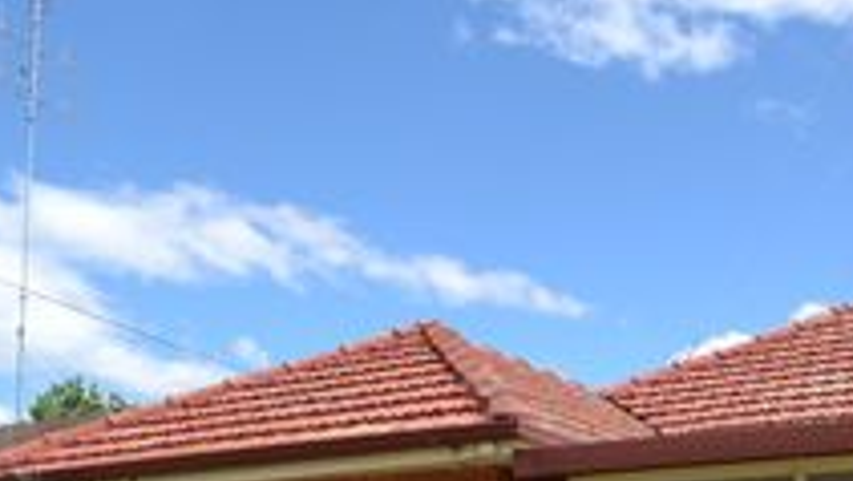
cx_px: 833
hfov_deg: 31.1
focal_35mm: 63
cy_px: 629
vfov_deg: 17.9
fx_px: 1426
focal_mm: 18
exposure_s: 1/200
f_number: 8
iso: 100
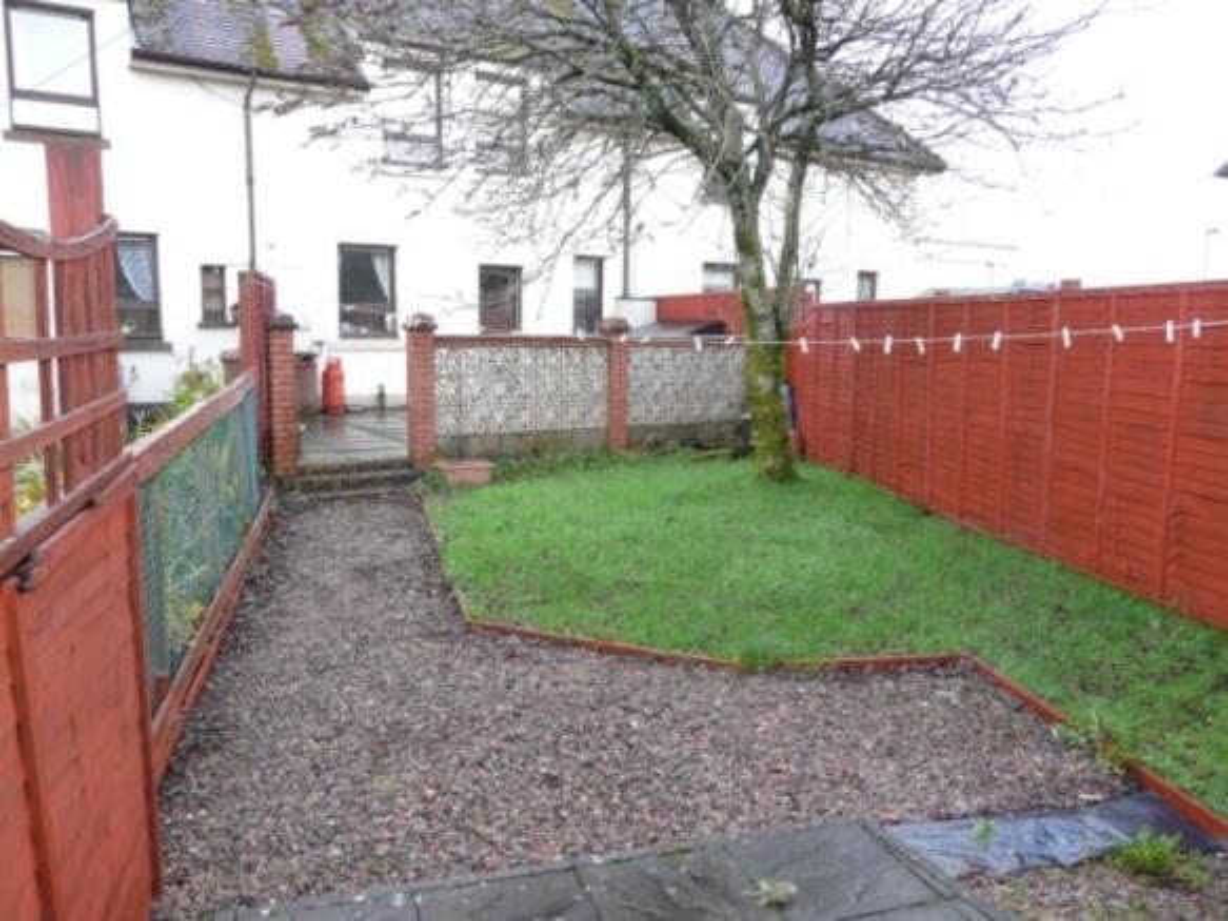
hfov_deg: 63.5
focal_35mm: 28
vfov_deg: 49.7
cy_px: 460
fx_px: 993
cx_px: 614
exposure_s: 1/100
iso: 100
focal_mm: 4.6
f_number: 2.8
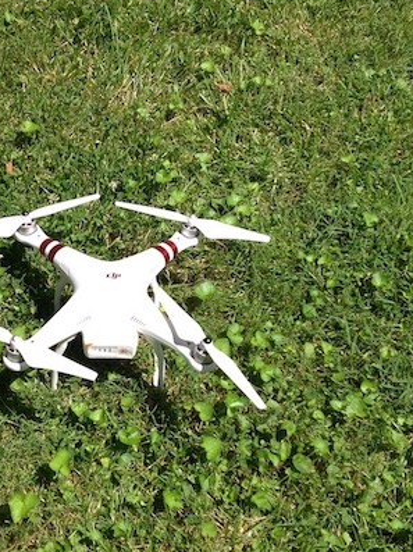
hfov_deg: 24.6
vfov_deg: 32.7
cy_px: 311
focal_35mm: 59
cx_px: 135
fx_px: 940
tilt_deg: -59.2
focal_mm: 4.28
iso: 50
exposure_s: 1/1592
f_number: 2.4
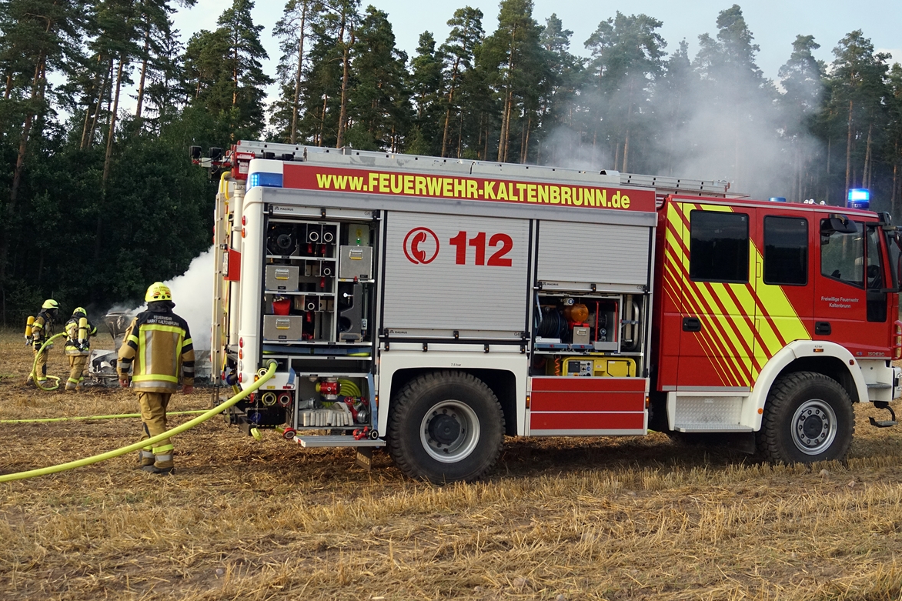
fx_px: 1077
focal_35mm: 43
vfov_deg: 31.2
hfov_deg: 45.4
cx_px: 461
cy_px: 302
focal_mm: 28
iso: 1250
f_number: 4.5
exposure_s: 1/2000
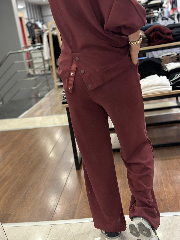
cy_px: 120
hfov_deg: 30.3
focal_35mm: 48
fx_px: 333
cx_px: 90
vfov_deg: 39.7
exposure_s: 1/50
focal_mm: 6.86
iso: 250
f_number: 1.78
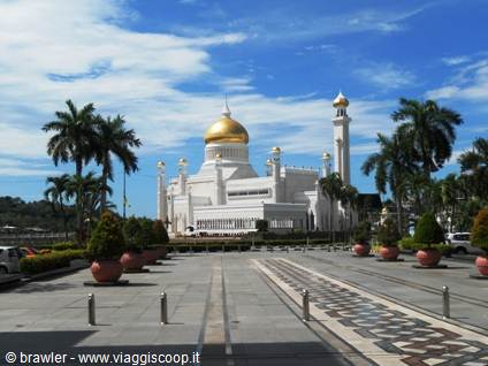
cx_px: 244
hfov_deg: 41.2
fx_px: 648
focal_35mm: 46
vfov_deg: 31.5
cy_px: 183
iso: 80
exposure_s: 1/1250
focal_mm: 8.2
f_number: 4.3
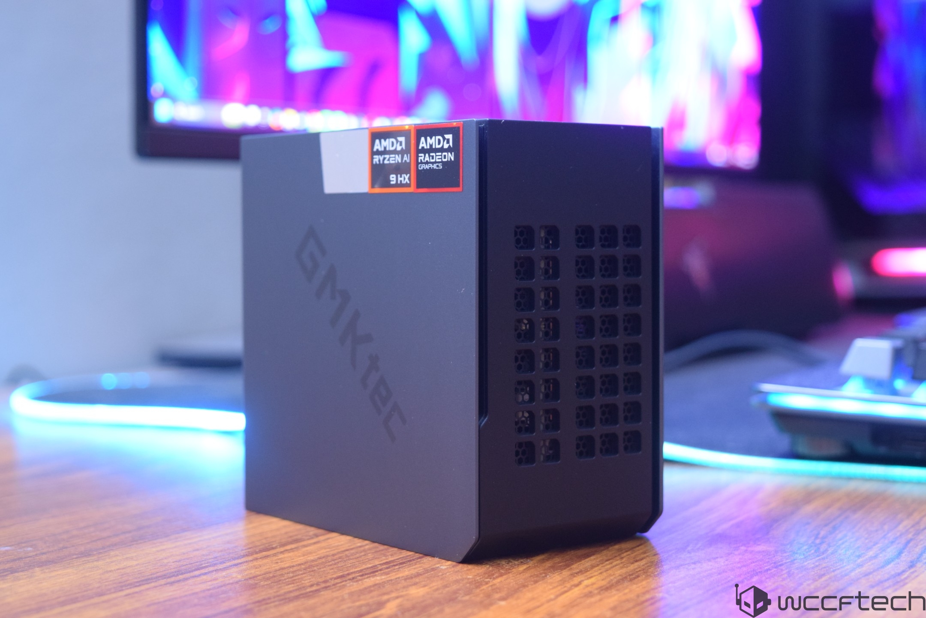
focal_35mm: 72
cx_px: 463
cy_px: 309
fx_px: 1852
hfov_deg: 28.1
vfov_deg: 18.9
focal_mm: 48
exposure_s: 1/8
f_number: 5.6
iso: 1600
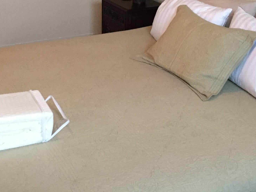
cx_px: 126
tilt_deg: -11.3
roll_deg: -2.7
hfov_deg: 32.2
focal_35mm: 60
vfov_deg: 23.4
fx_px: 444
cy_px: -2
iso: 250
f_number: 2.2
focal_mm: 4.15
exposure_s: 1/15
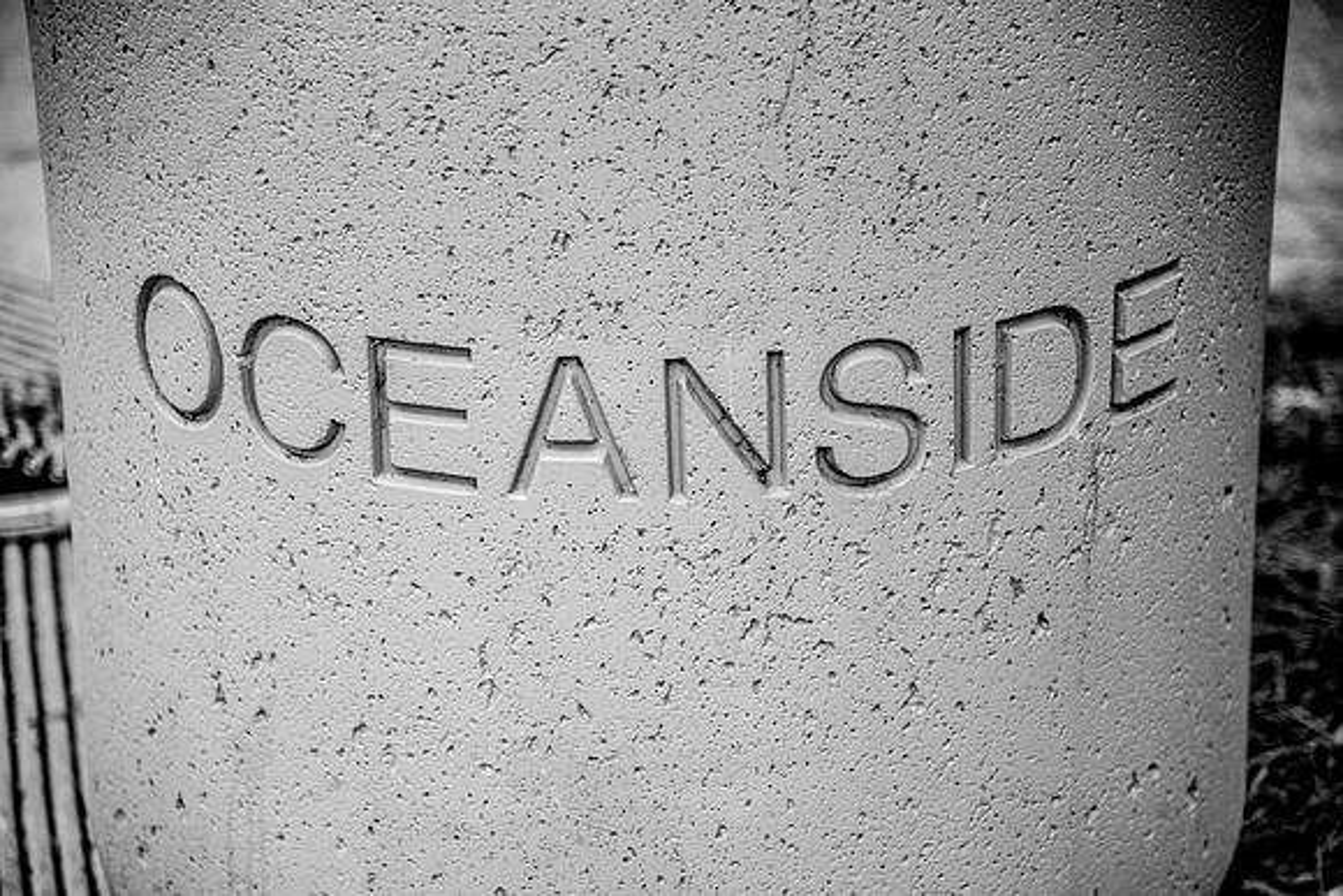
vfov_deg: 11.4
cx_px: 672
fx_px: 4478
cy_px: 448
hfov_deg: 17.1
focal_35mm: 120
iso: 400
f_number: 4
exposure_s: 1/1250
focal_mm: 120
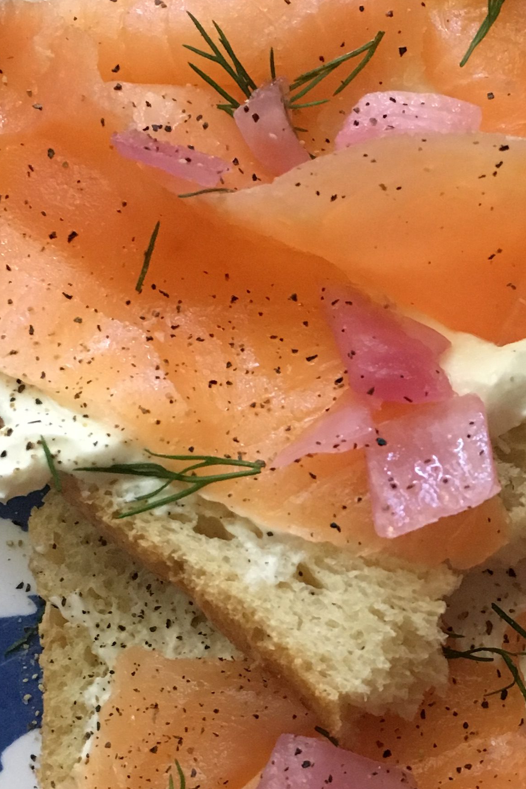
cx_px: 457
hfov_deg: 19.2
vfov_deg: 28.5
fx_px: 1534
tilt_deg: -82.6
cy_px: 561
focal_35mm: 70
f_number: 2.2
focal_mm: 4.15
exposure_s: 1/30
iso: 200
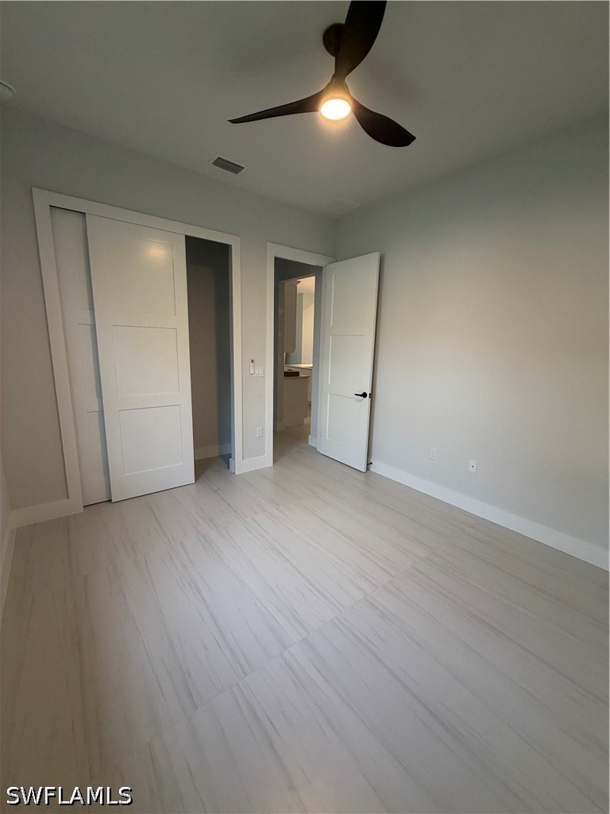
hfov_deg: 85.7
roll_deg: -2.0
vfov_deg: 102.1
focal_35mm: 14
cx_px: 305
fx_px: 329
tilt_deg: -10.9
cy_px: 407
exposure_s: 1/60
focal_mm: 2.22
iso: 160
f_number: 2.2
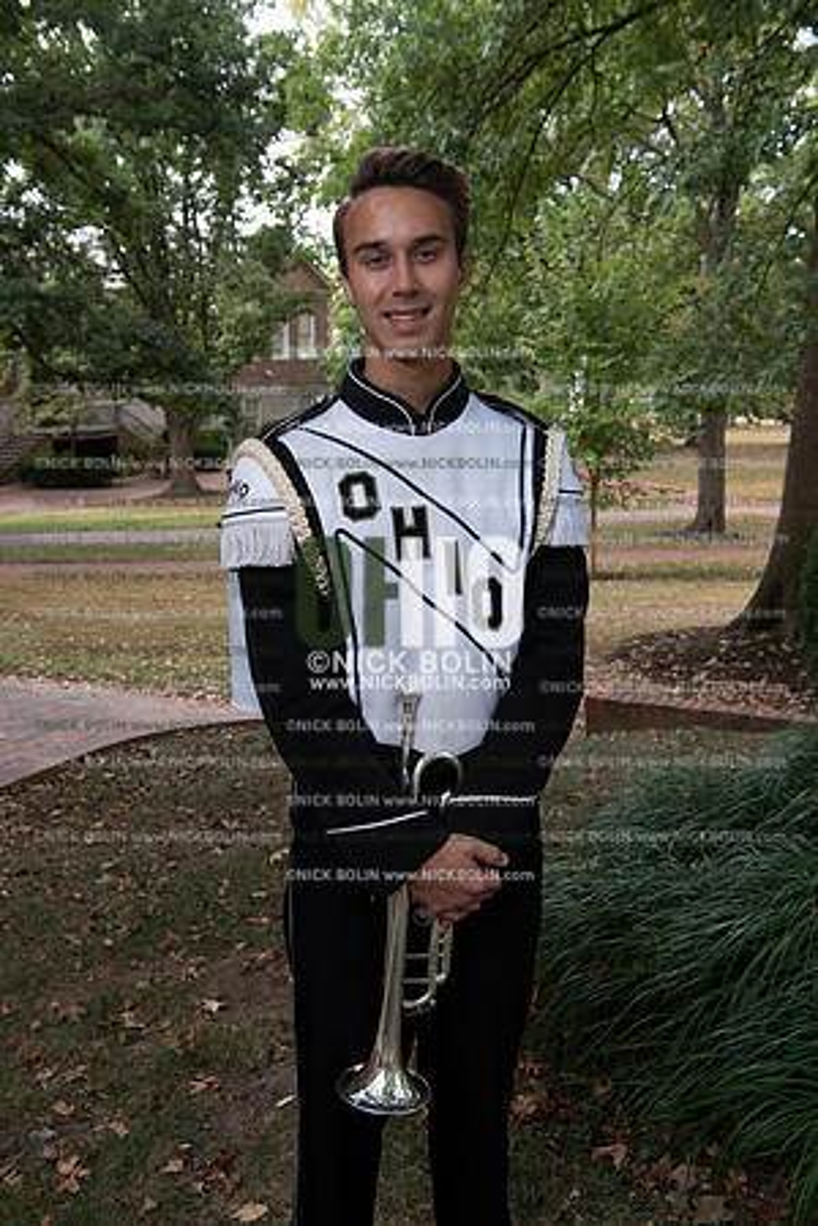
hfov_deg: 33.4
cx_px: 409
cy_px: 613
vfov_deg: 48.5
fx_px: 1363
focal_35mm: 40
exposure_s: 1/100
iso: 500
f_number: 8
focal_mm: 40
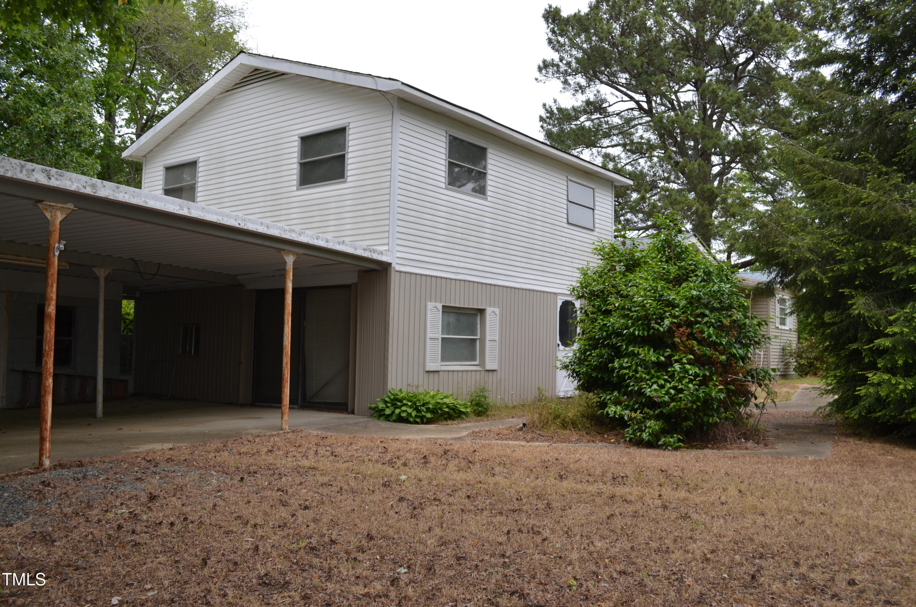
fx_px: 838
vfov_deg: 39.8
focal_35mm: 33
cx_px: 458
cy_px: 304
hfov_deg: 57.3
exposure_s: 1/200
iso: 100
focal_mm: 22
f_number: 7.1
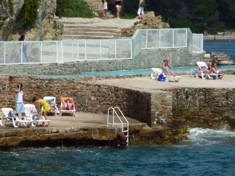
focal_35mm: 300
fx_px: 2037
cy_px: 88
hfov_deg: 6.6
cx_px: 118
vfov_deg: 5.0
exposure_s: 1/500
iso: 80
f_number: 5.6
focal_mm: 49.2
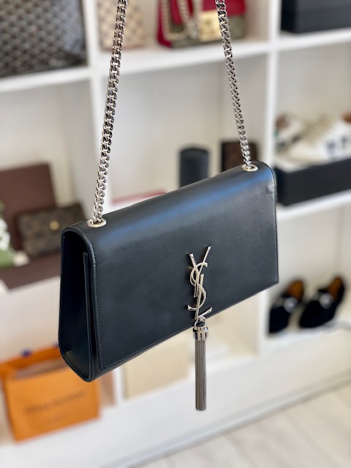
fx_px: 703
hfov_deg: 28.0
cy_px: 234
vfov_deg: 36.8
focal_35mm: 52
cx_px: 176
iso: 125
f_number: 2
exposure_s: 1/100
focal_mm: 6
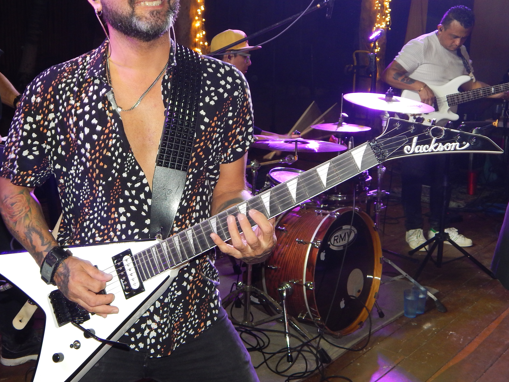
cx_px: 163
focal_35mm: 48
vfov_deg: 30.1
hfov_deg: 39.1
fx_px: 706
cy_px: 138
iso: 200
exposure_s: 1/30
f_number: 3.3
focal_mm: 6.1
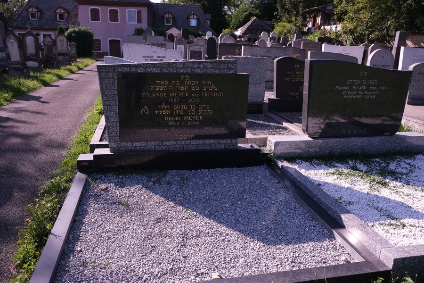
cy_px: 142
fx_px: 318
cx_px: 212
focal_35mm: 27
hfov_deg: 67.4
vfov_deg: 47.9
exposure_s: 1/300
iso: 160
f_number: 5.6
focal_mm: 18
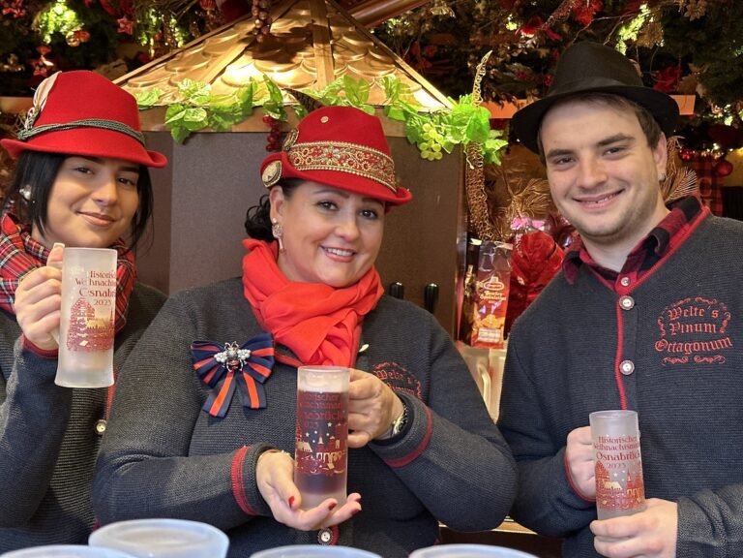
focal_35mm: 48
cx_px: 372
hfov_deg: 39.7
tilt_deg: -1.0
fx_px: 1030
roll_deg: -2.3
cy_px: 279
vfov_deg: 30.3
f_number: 1.78
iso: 250
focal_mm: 6.86
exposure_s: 1/50
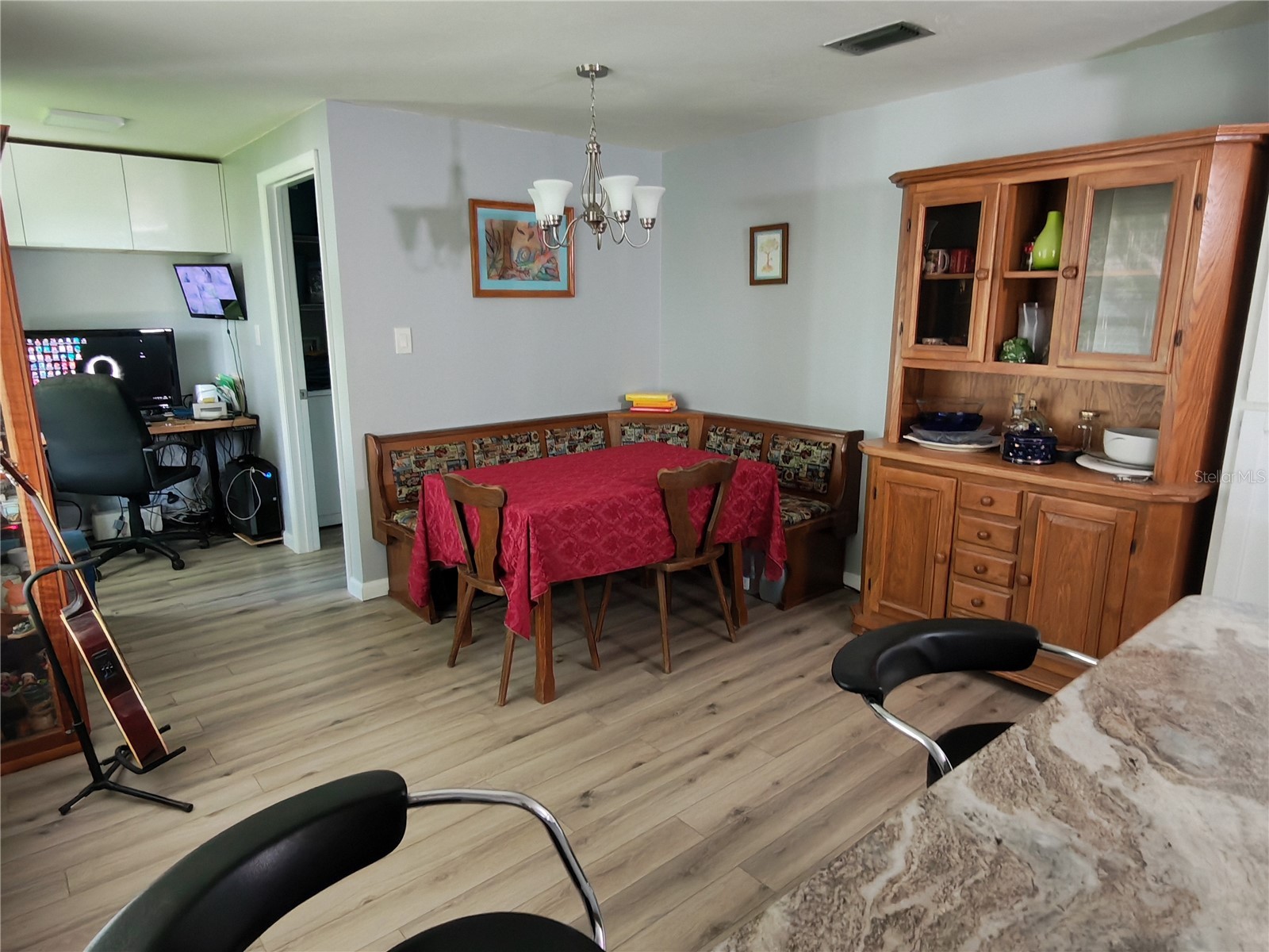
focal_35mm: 21
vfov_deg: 63.4
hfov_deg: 79.0
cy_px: 476
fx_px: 770
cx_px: 634
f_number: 2.2
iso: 320
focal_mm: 1.96
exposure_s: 1/20
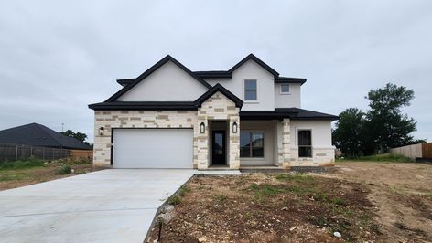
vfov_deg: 69.8
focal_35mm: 15
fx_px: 172
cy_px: 148
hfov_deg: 102.9
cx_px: 221
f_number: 2.2
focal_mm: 2.2
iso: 50
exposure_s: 1/1667
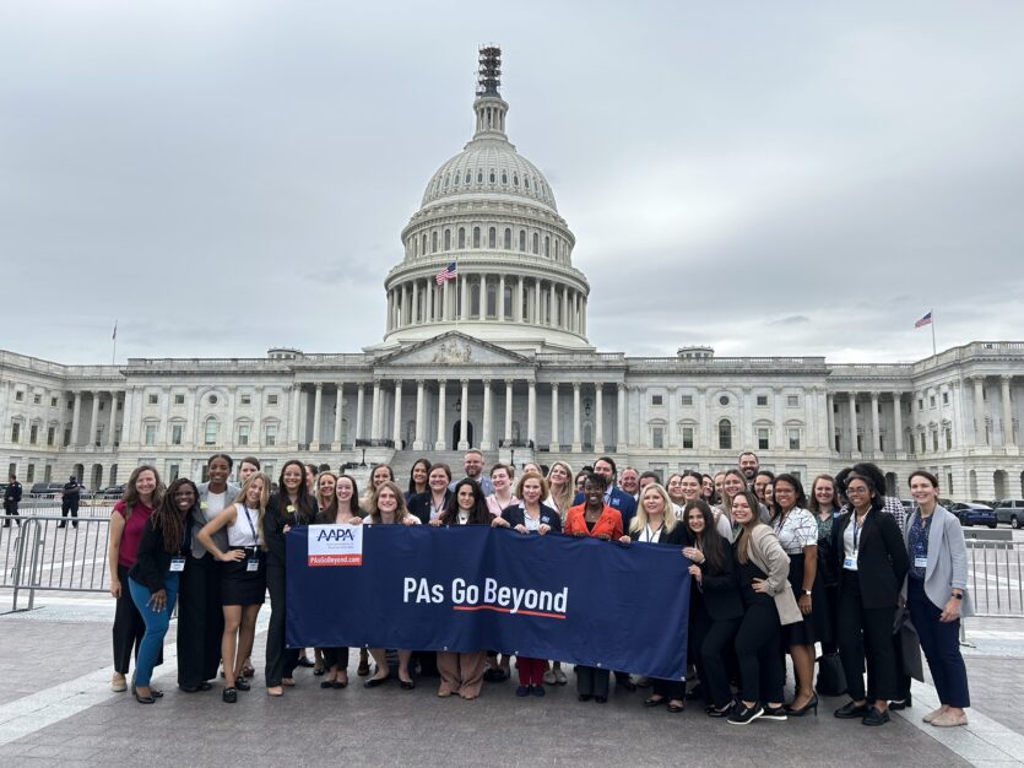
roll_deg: -0.5
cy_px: 384
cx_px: 512
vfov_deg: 53.1
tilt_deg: +7.7
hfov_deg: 67.3
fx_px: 769
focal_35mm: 26
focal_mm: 5.7
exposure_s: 1/2571
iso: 50
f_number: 1.5
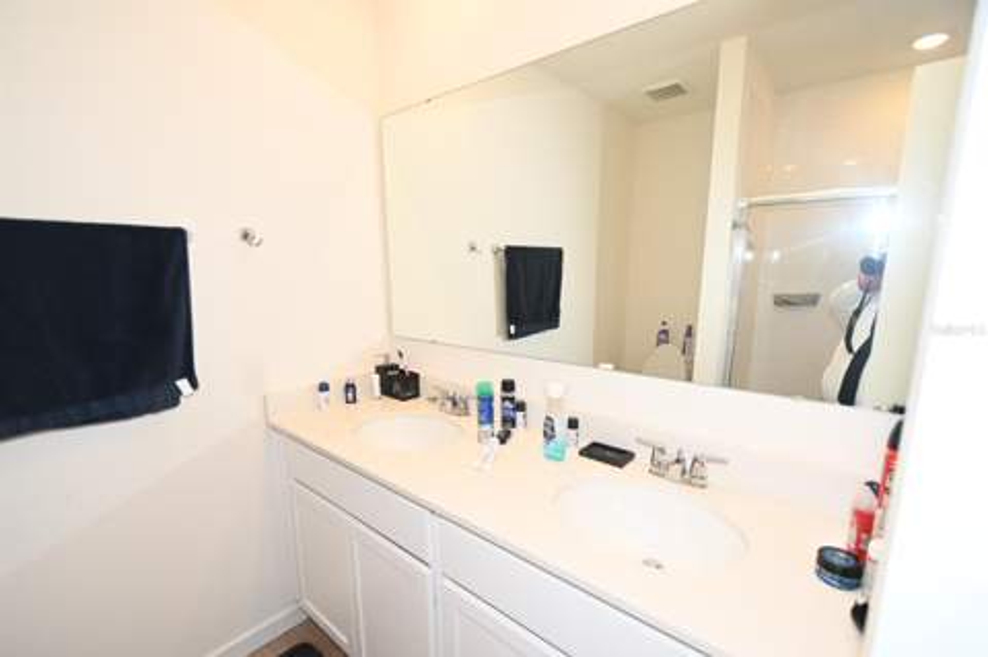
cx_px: 494
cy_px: 328
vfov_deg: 77.2
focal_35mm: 15
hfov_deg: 100.4
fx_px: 411
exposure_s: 1/60
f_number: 4
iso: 200
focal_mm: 10
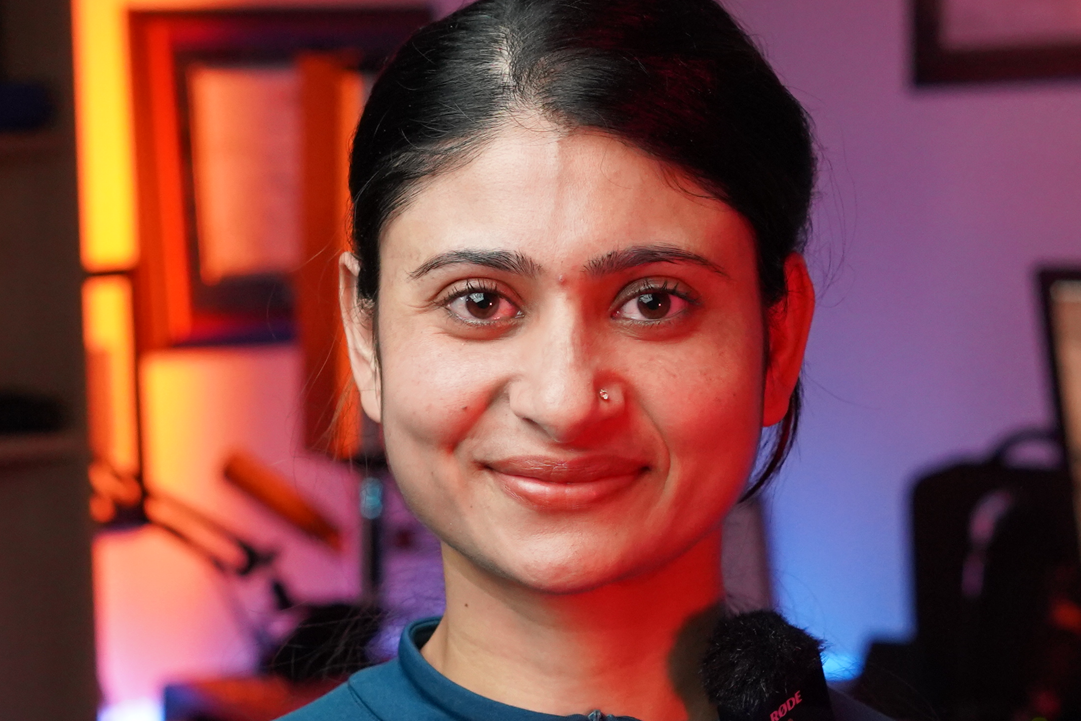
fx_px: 4113
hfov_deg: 15.0
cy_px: 640
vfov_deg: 10.0
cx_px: 530
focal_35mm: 137
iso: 3200
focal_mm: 50
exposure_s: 1/160
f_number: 4
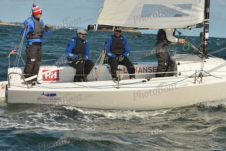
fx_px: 534
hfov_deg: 23.9
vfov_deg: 16.1
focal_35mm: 85
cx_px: 113
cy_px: 76
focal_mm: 85
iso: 400
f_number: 10
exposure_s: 1/1600
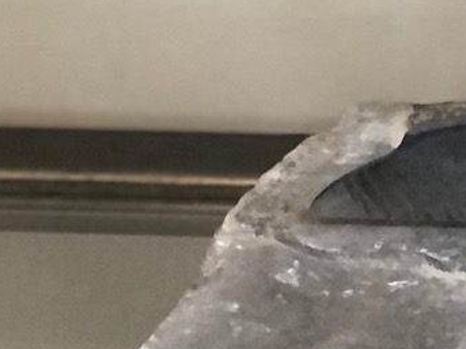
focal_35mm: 335
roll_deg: +0.9
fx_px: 4508
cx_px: 857
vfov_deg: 4.4
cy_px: -418
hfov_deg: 5.8
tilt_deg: -13.6
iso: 200
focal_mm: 6.6
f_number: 2.8
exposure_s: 1/30
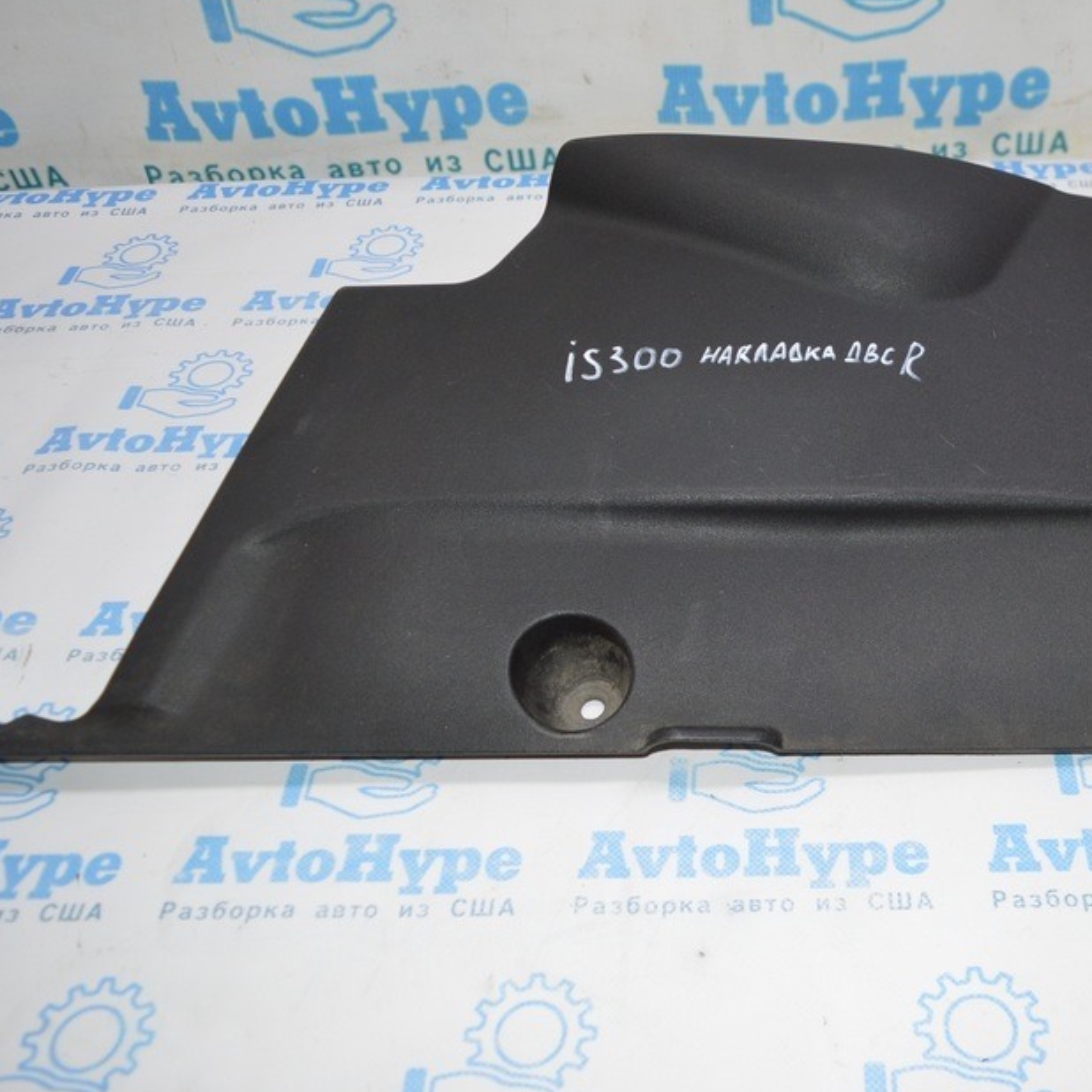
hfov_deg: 43.2
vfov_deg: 43.8
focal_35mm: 38
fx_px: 1356
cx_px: 735
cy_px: 497
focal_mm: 18
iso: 400
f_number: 4
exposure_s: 1/125
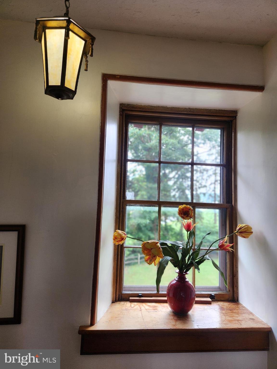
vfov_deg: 73.9
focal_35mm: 23
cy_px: 184
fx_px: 245
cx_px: 138
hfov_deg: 58.9
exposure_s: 1/120
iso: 40
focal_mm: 5.4
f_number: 1.8
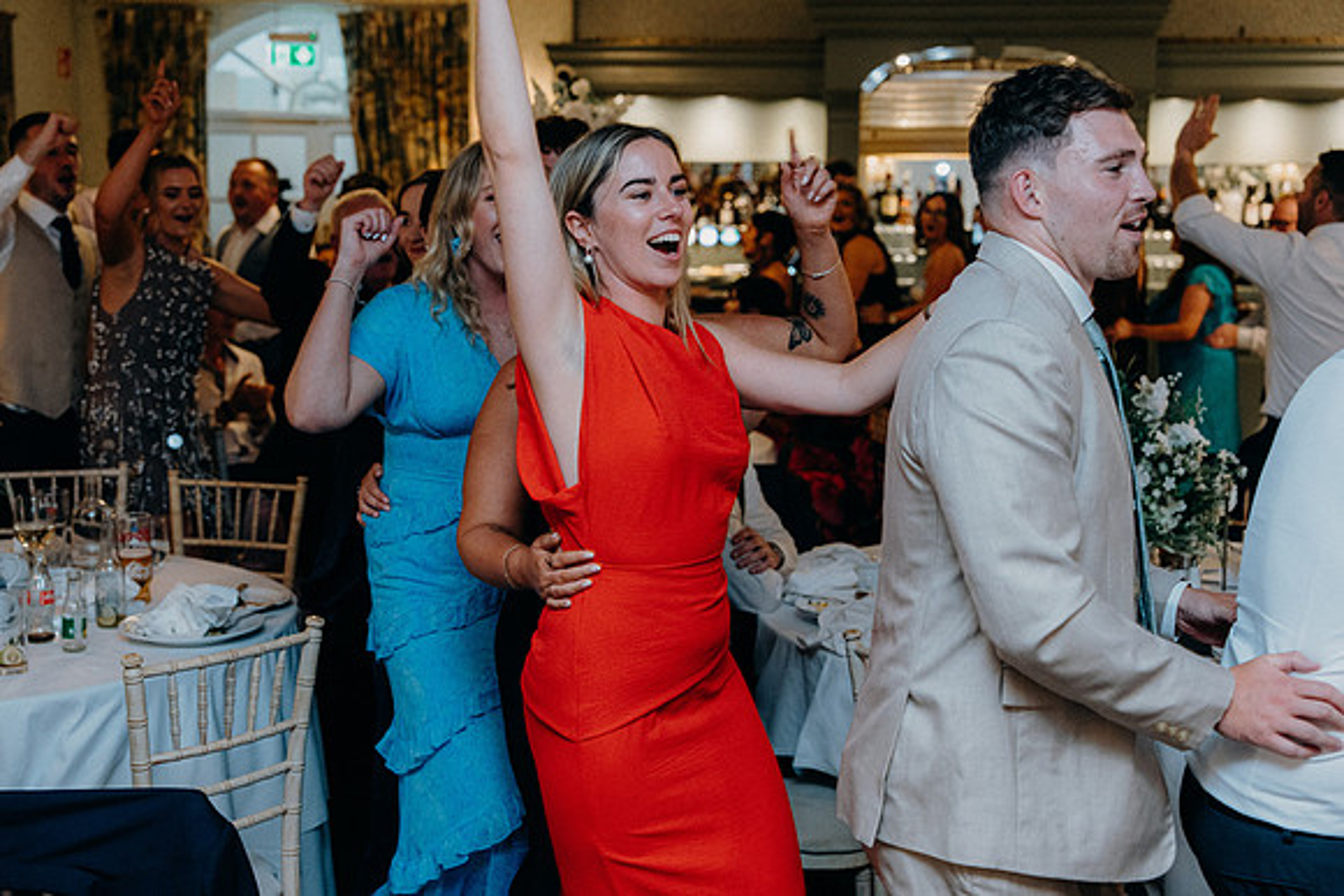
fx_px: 1867
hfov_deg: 39.6
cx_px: 672
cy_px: 448
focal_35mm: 50
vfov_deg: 27.0
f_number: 3.5
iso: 2500
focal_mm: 50
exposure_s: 1/160
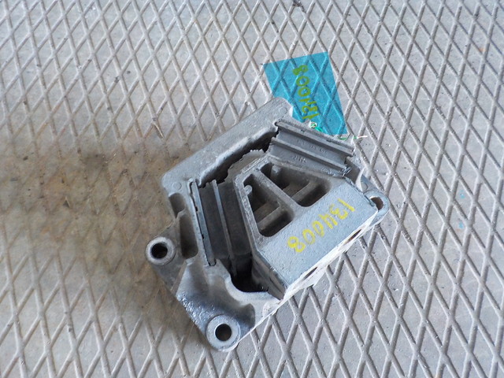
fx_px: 437
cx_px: 252
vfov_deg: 46.8
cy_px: 189
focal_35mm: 30
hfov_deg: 60.0
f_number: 3.3
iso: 400
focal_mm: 4.1
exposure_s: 1/15
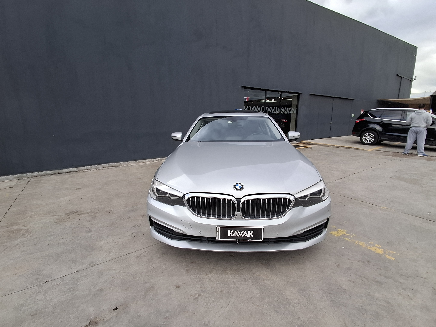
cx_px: 218
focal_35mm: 16
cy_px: 164
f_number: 2.2
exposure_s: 1/222
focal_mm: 1.64
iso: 40
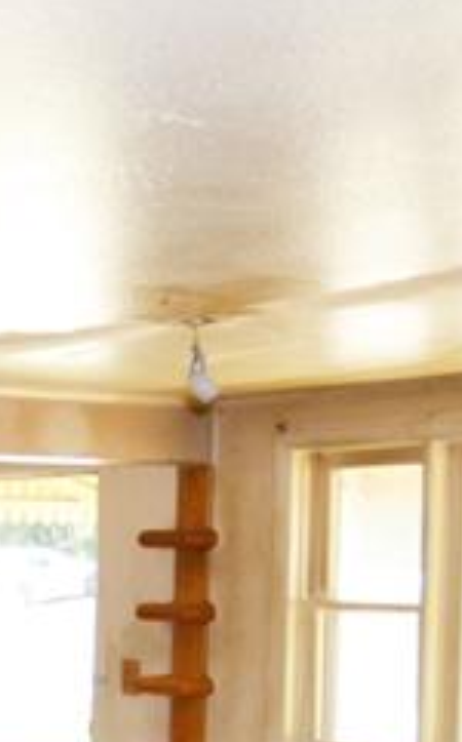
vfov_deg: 30.8
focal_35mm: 65
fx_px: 1313
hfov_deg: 16.6
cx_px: -370
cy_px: 591
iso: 360
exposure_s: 1/125
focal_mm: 10
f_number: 4
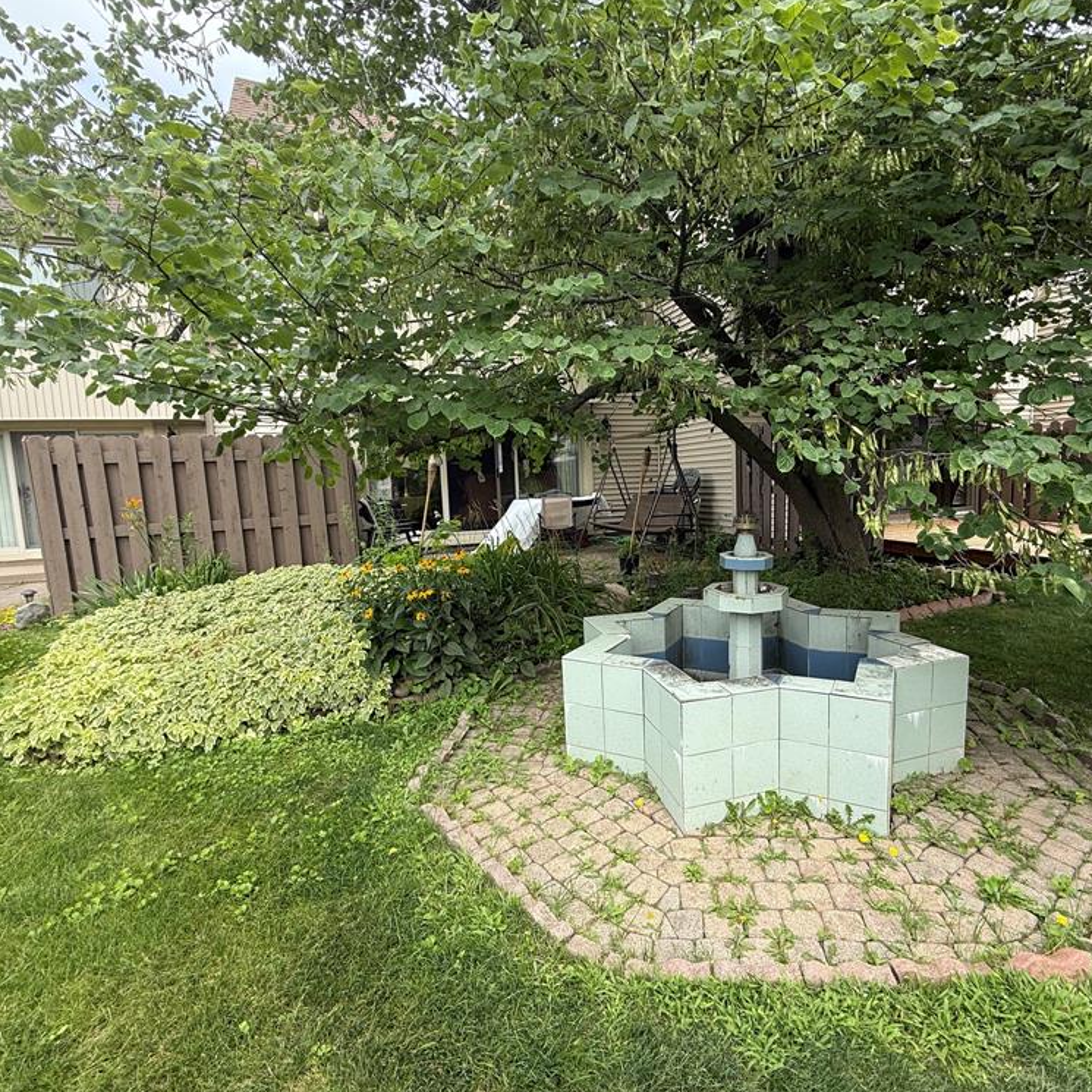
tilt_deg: -4.8
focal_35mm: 17
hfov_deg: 83.7
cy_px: 536
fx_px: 607
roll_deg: +2.1
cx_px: 607
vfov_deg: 84.0
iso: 50
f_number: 2.2
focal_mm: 2.22
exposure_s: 1/303
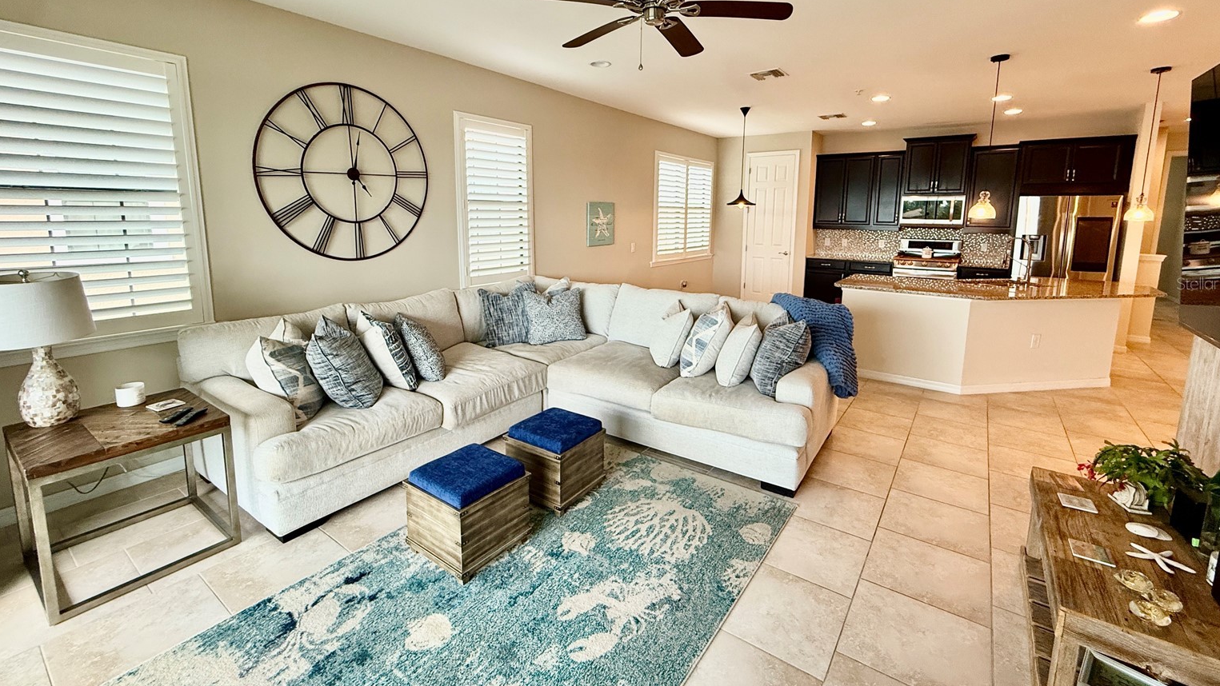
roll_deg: -0.6
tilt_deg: -7.4
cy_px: 283
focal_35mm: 16
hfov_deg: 99.4
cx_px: 612
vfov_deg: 66.6
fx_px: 518
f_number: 2.2
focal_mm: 2.22
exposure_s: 1/120
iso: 200
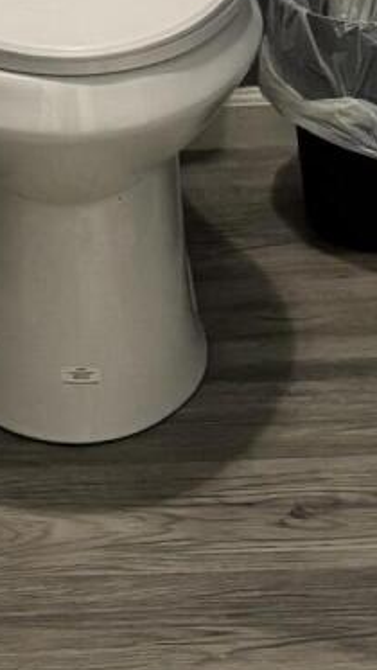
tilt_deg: -18.0
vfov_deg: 13.6
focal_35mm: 152
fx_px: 2699
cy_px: -185
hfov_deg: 7.9
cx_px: -158
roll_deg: +2.5
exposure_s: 1/60
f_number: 1.6
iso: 500
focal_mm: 5.96
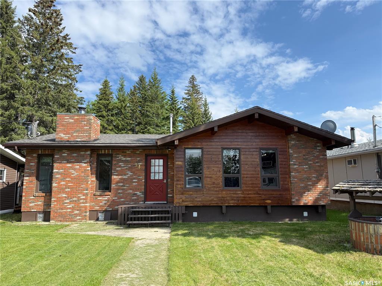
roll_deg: +0.1
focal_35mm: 24
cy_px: 143
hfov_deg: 71.6
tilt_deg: +7.8
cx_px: 191
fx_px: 265
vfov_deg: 56.8
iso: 100
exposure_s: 1/2232
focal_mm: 6.76
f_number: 1.78
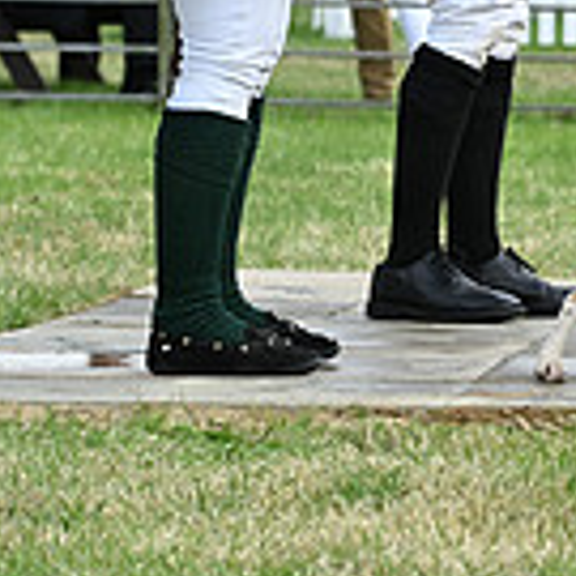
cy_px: -143
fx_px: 6325
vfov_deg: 5.2
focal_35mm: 336
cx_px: 1050
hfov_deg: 5.1
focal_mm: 92
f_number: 4.5
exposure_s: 1/1000
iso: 400
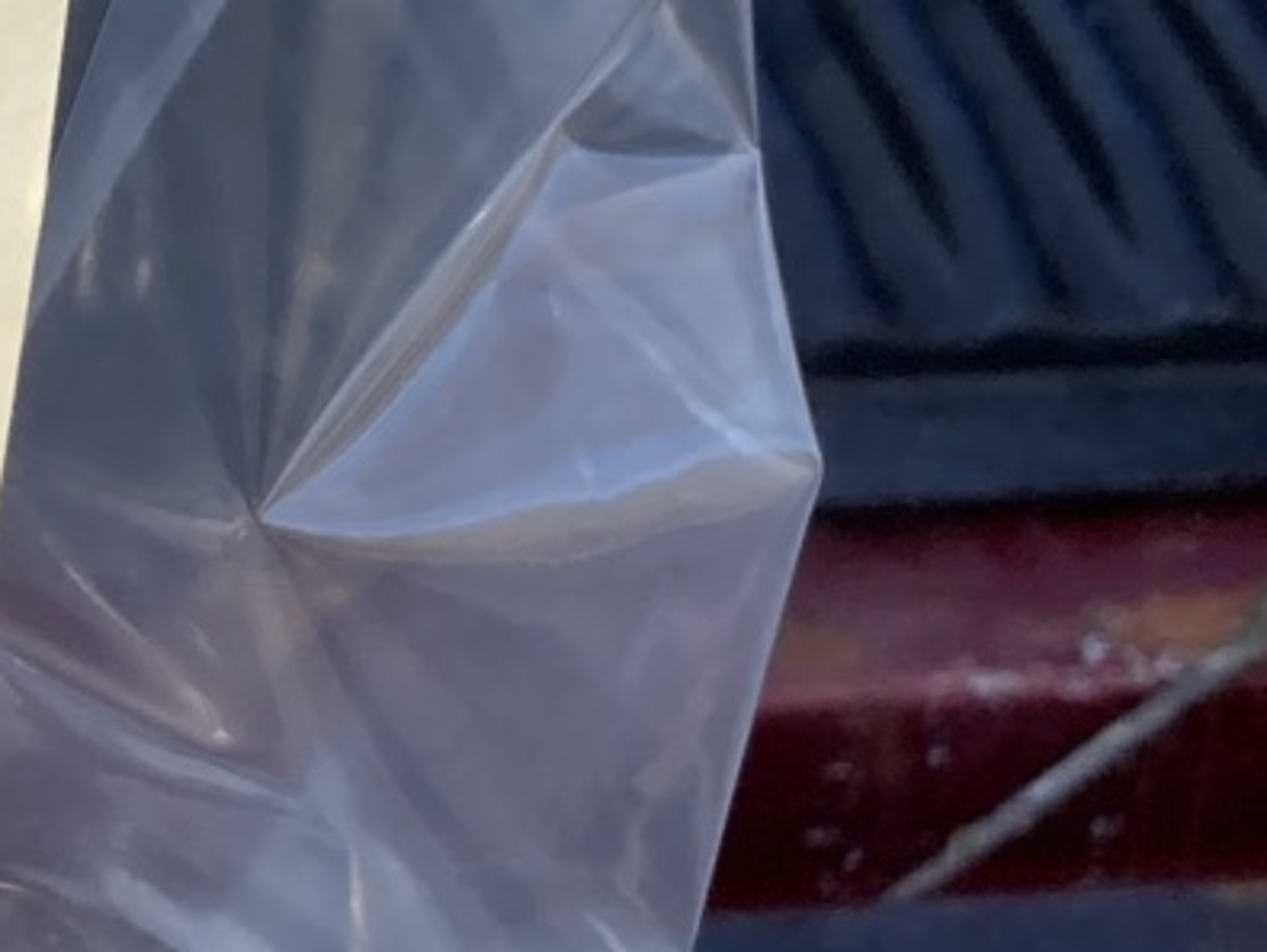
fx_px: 5312
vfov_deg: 10.1
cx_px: -760
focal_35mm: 145
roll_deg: -1.0
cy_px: -202
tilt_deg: -30.6
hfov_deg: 12.7
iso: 20
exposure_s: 1/521
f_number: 1.8
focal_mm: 3.99
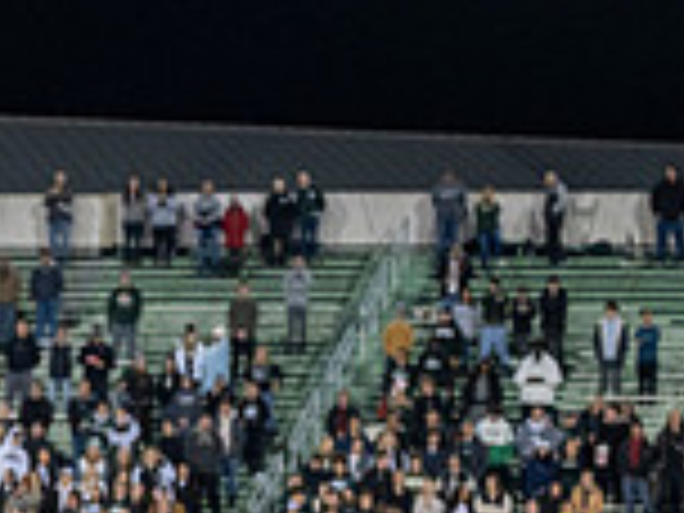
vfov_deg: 5.7
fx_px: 5078
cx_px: -252
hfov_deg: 7.6
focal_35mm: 257
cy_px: 848
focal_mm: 70
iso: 1250
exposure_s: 1/500
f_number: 3.2
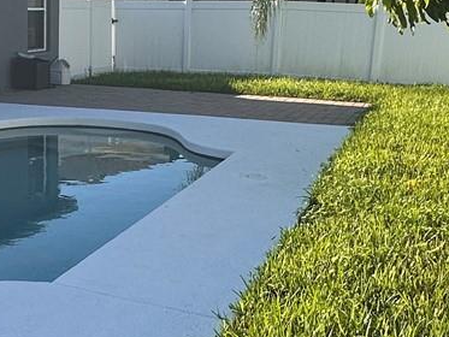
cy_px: 190
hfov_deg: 31.0
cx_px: 66
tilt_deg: -12.9
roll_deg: -0.4
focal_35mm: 60
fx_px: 779
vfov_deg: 24.4
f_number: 2.2
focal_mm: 2.22
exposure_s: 1/1276
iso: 50
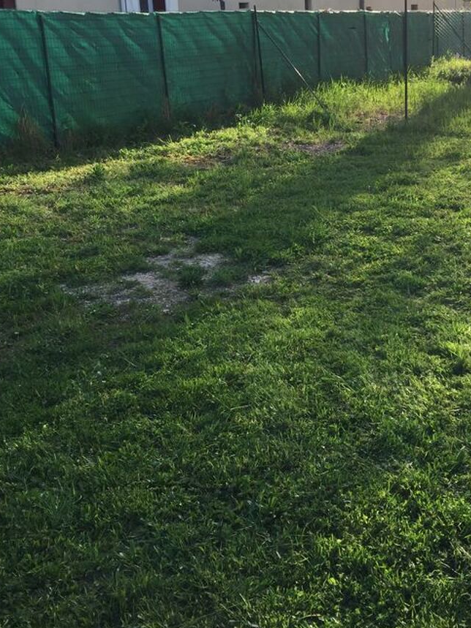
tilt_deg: -13.5
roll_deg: +2.7
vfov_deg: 41.7
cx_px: 285
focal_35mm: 45
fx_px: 817
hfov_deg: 32.1
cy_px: 230
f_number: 2.2
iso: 32
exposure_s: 1/444
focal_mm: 4.15
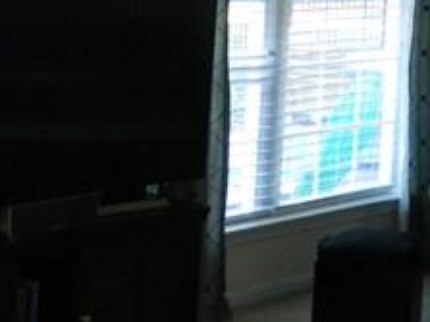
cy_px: -139
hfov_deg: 16.4
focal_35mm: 115
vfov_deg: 12.3
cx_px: 511
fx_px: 1428
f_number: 3.1
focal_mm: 4.5
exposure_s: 1/30
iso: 220
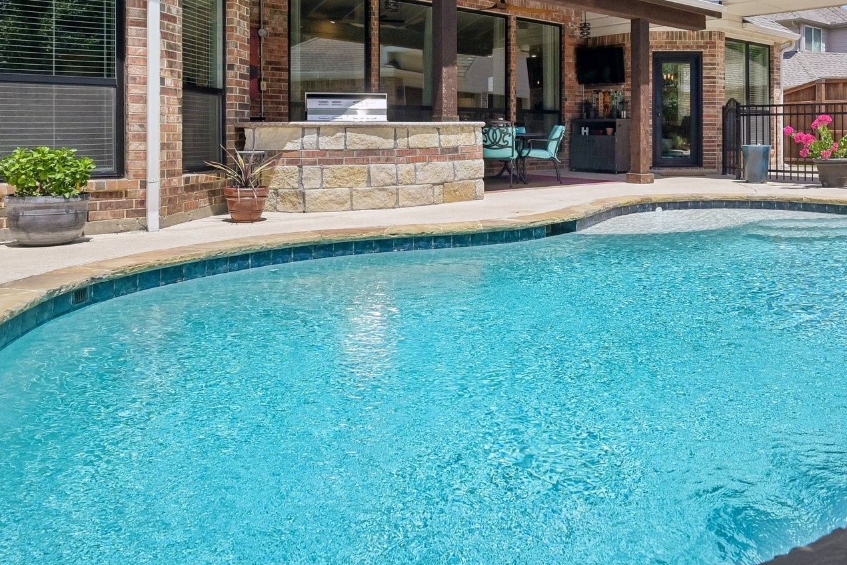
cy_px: 127
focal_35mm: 29
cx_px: 572
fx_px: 682
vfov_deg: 43.2
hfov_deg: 61.9
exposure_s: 1/1600
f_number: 8
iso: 400
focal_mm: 18
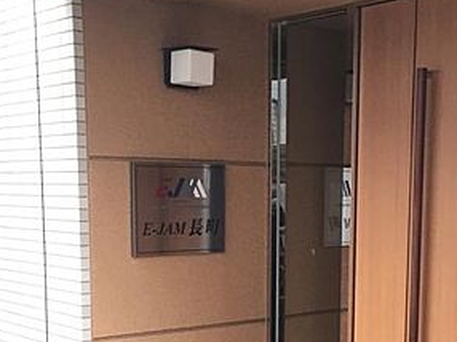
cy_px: 315
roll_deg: +1.1
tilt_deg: -7.8
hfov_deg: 29.8
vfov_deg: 22.0
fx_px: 857
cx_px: 251
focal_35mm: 65
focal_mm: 4.15
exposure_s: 1/30
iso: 40
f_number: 2.2
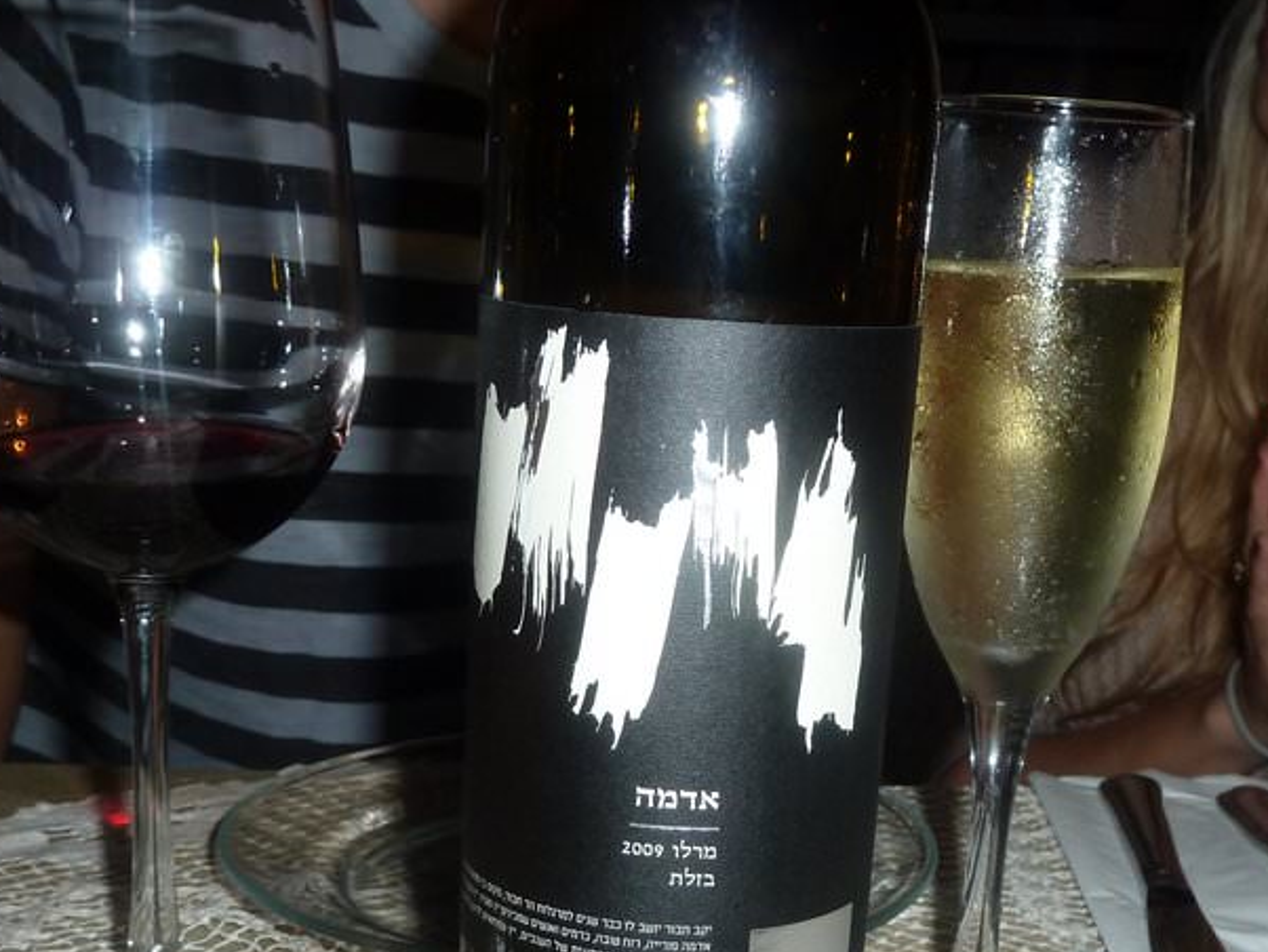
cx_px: 744
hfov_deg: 37.4
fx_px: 1869
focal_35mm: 51
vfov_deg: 28.2
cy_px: 706
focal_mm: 5
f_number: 3.4
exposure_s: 1/30
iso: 160
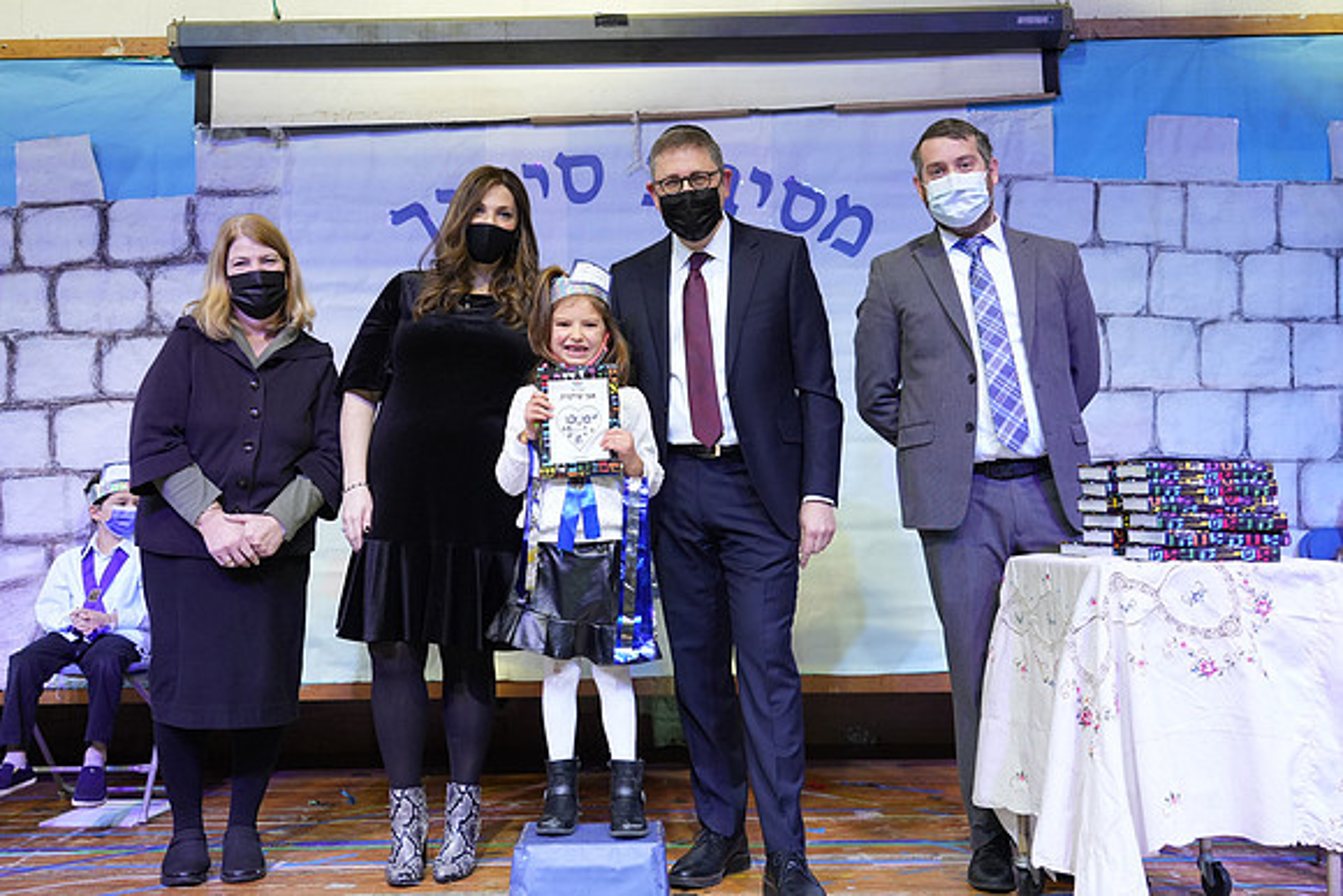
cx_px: 672
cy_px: 448
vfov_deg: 35.1
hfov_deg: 50.7
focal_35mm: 38
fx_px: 1418
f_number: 4.5
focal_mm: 38
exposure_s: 1/100
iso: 2500
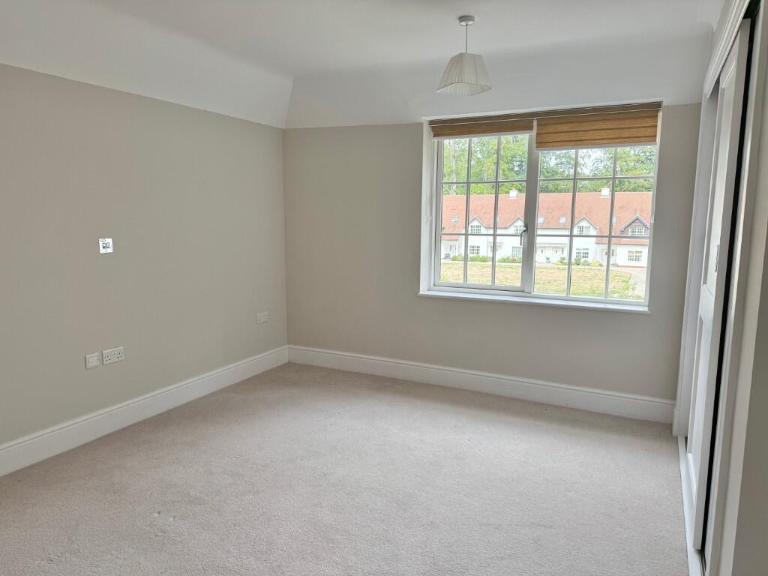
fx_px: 532
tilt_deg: -7.5
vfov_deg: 56.8
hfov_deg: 71.6
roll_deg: -0.5
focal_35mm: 24
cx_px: 384
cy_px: 288
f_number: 1.78
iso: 100
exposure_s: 1/271
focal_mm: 6.76
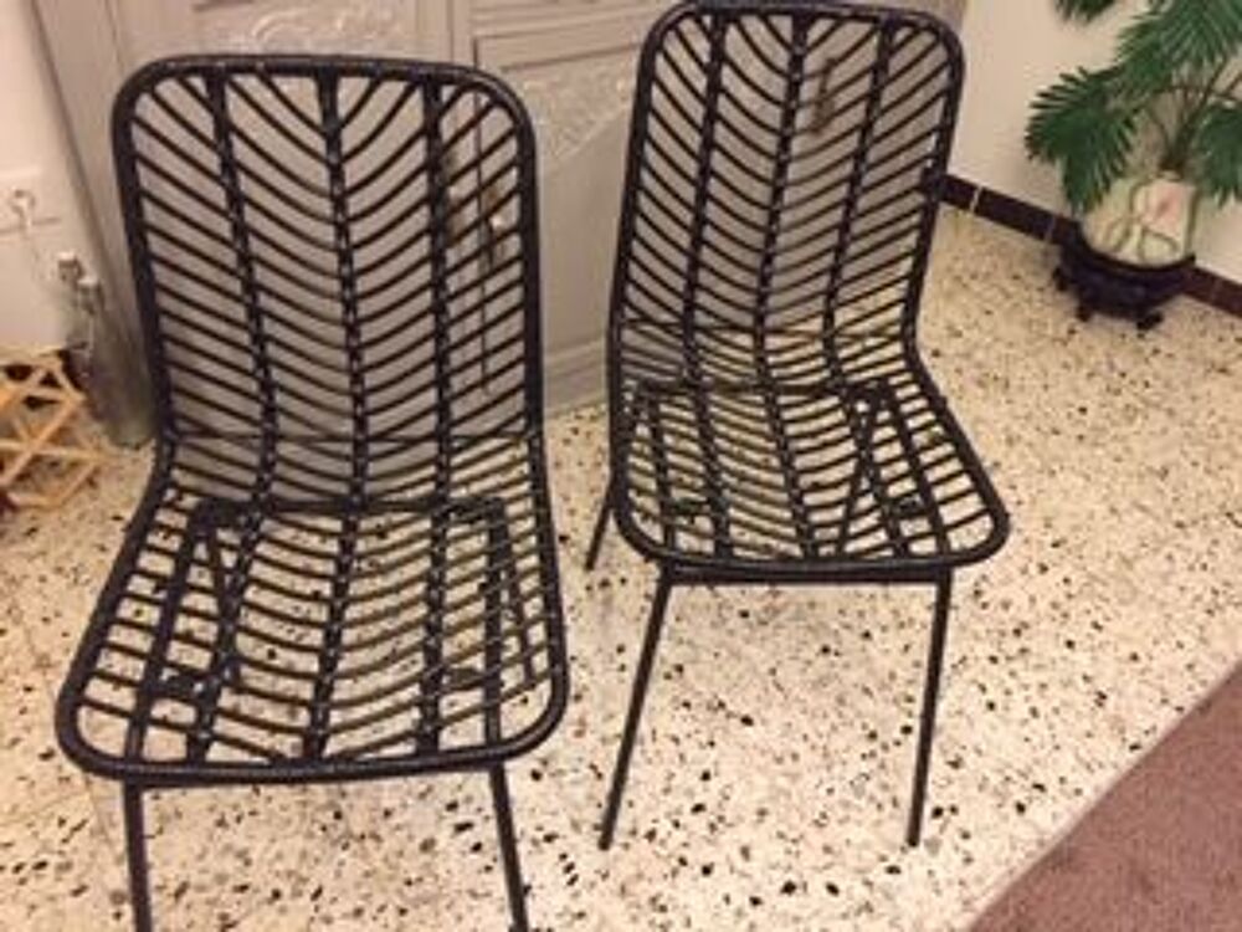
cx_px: 621
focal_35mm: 29
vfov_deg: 48.2
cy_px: 466
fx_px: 1041
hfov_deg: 61.7
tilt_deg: -41.9
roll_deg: -5.3
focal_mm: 4.15
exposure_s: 1/17
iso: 320
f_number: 2.2
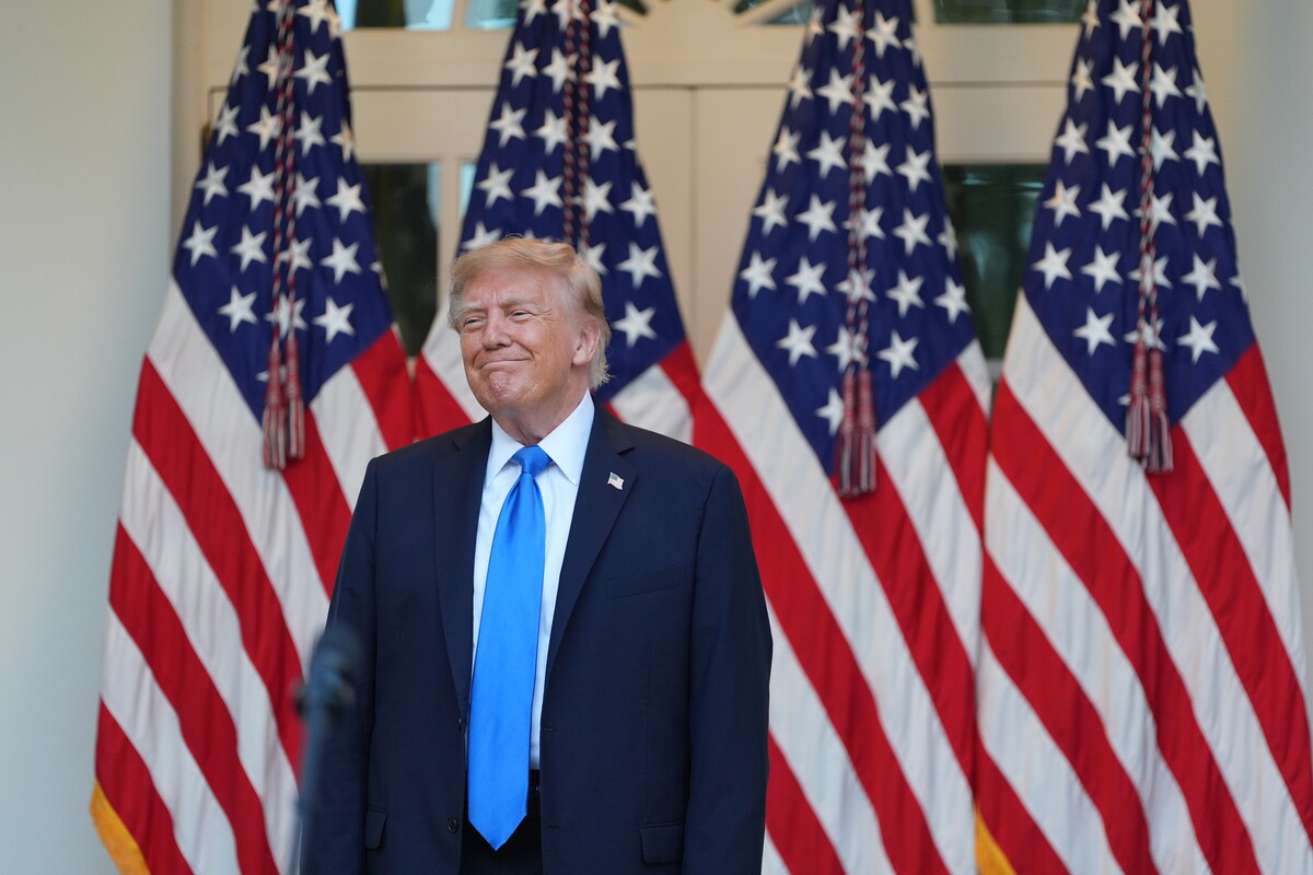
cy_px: 438
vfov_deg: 7.0
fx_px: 7184
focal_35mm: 197
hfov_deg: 10.4
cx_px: 656
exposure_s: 1/800
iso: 1600
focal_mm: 197
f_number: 2.8
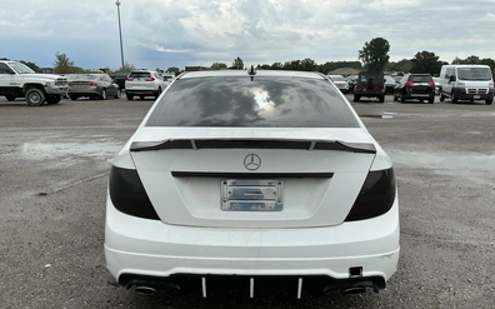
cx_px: 248
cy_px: 176
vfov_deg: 41.7
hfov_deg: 62.9
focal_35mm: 30
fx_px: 404
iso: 25
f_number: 1.8
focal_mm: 3
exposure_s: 1/1848
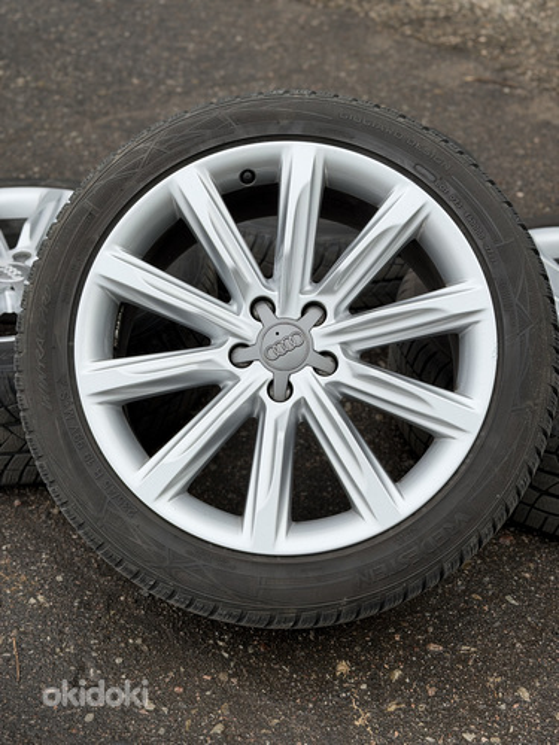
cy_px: 372
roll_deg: -2.9
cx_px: 280
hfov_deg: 30.3
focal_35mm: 48
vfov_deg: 39.7
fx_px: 1034
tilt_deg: -32.5
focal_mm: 6.76
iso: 64
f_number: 1.78
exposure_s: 1/1838
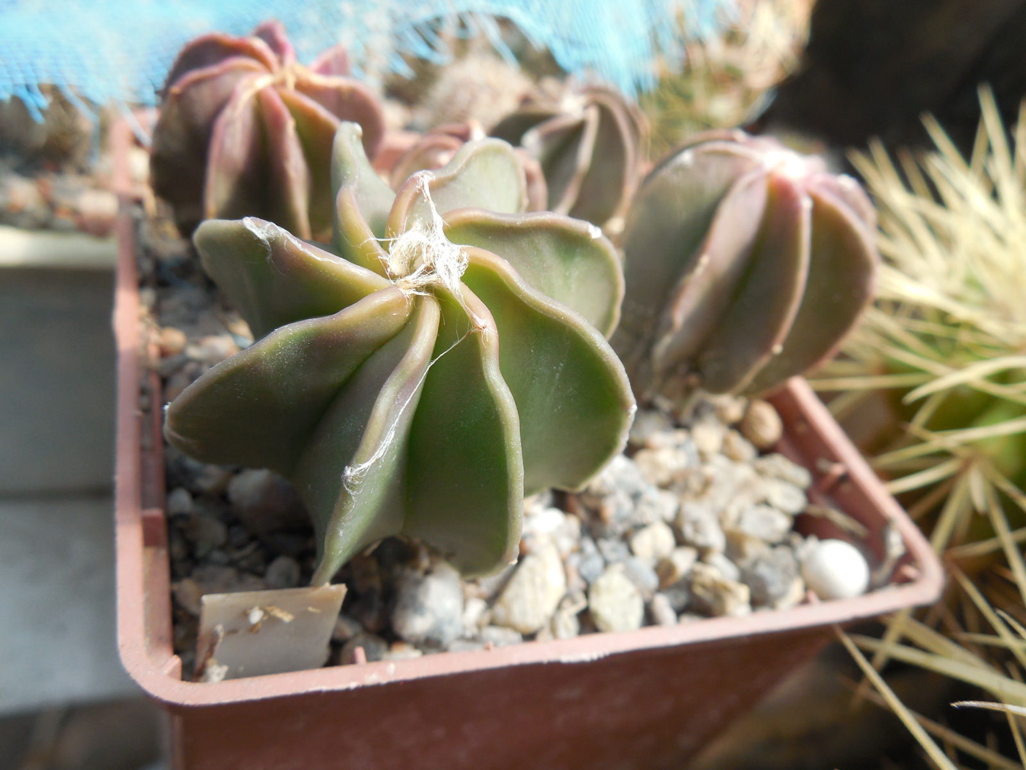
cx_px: 513
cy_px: 385
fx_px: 919
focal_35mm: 31
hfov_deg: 58.4
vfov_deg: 45.4
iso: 125
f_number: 3.6
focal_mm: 5.6
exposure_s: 1/200
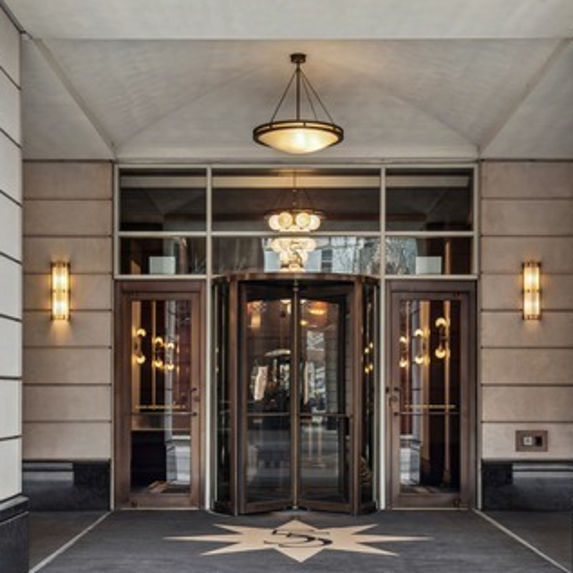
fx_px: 1030
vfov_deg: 31.1
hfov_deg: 31.1
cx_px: 322
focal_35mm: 55
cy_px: 249
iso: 400
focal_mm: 32
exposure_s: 1/80
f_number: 8
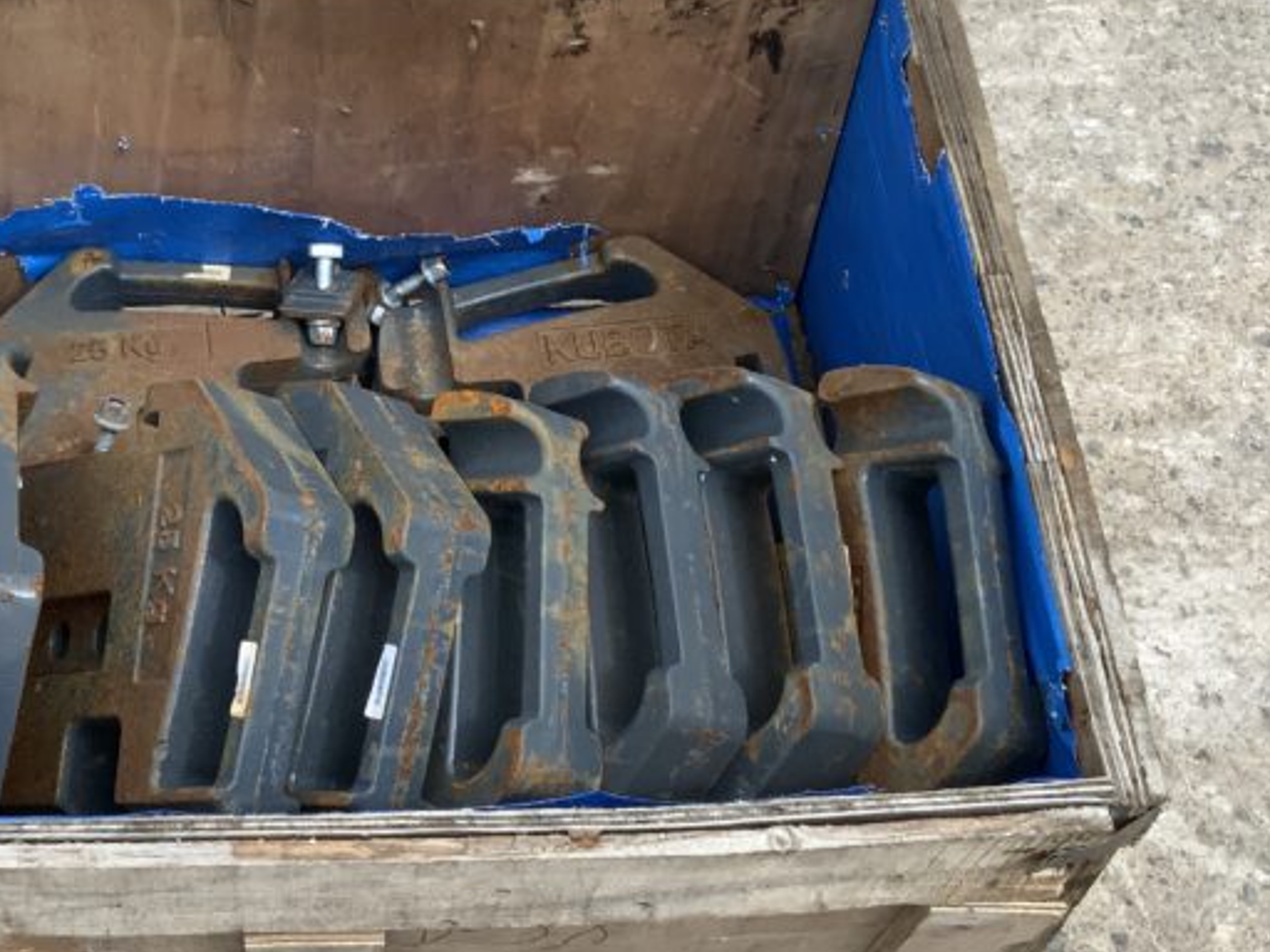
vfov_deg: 25.2
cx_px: 412
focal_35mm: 58
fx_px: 2128
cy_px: 372
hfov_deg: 32.9
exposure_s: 1/912
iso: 16
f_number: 1.8
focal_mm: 3
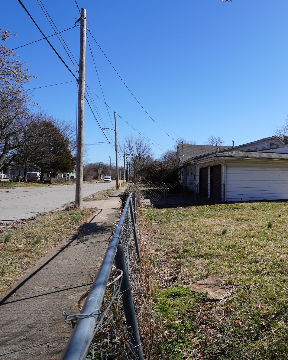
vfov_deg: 68.1
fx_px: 266
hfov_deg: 45.7
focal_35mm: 25
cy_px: 172
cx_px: 301
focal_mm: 10
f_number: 5
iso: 100
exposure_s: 1/640
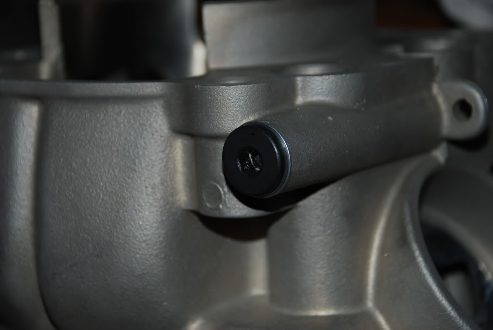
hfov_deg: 14.4
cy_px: 165
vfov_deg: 9.7
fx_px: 1954
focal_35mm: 142
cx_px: 246
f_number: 5.6
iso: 100
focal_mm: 95
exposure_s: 1/125
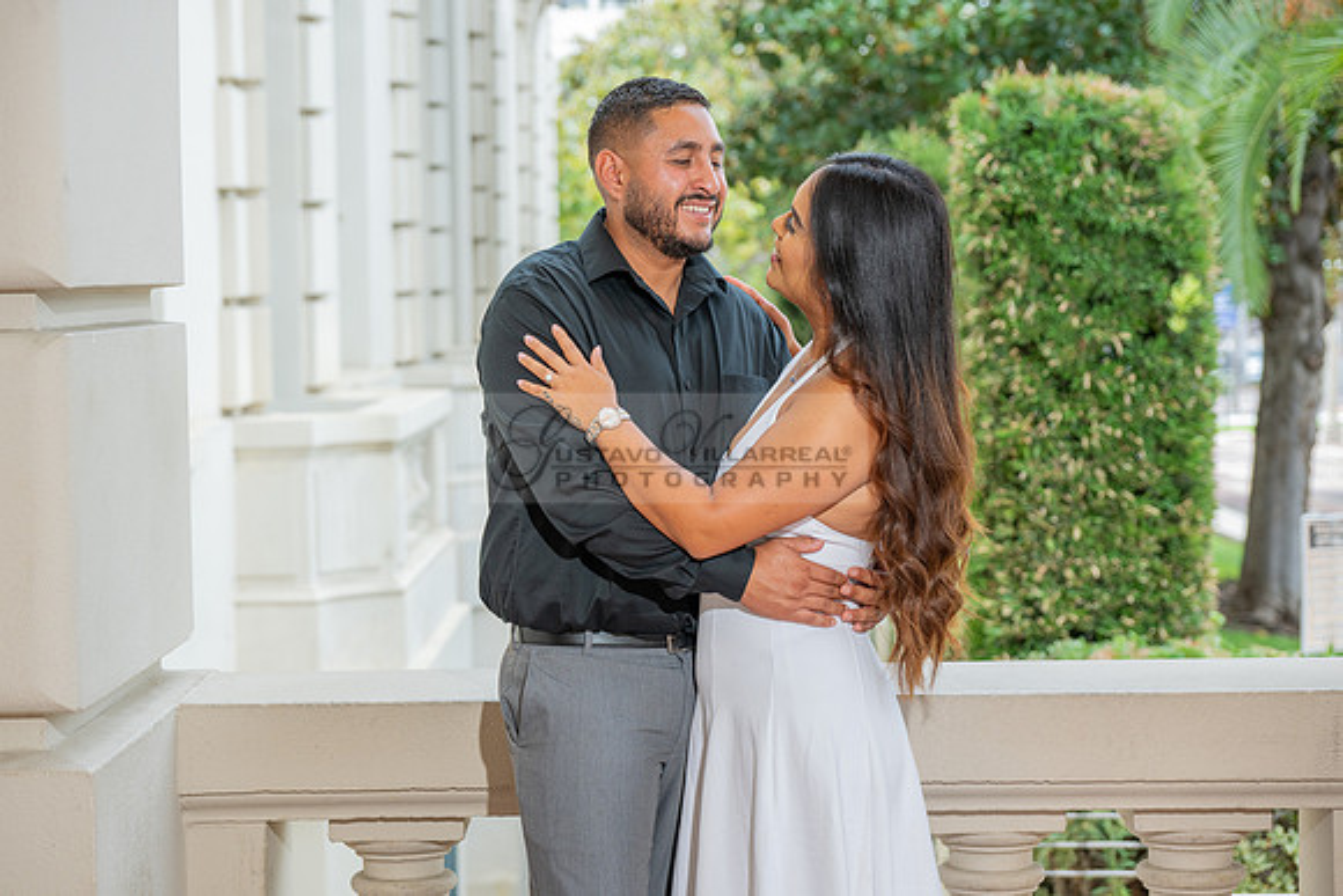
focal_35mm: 72
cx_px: 628
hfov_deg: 27.9
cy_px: 450
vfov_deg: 18.8
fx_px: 2703
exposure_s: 1/160
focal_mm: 68
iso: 200
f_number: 4
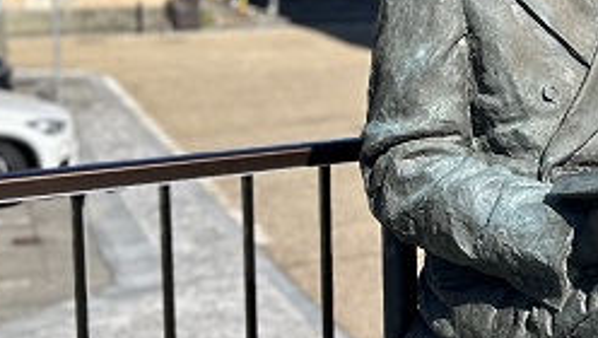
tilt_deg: -7.6
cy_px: 83
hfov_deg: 21.3
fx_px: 1476
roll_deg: +0.1
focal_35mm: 93
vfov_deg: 13.0
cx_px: 715
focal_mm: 5.7
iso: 50
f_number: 1.5
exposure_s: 1/3077
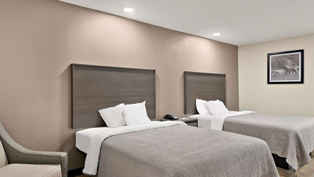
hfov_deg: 75.0
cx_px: 157
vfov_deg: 46.5
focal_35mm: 25
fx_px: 204
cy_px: 108
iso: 800
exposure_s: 1/10
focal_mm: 15
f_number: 8
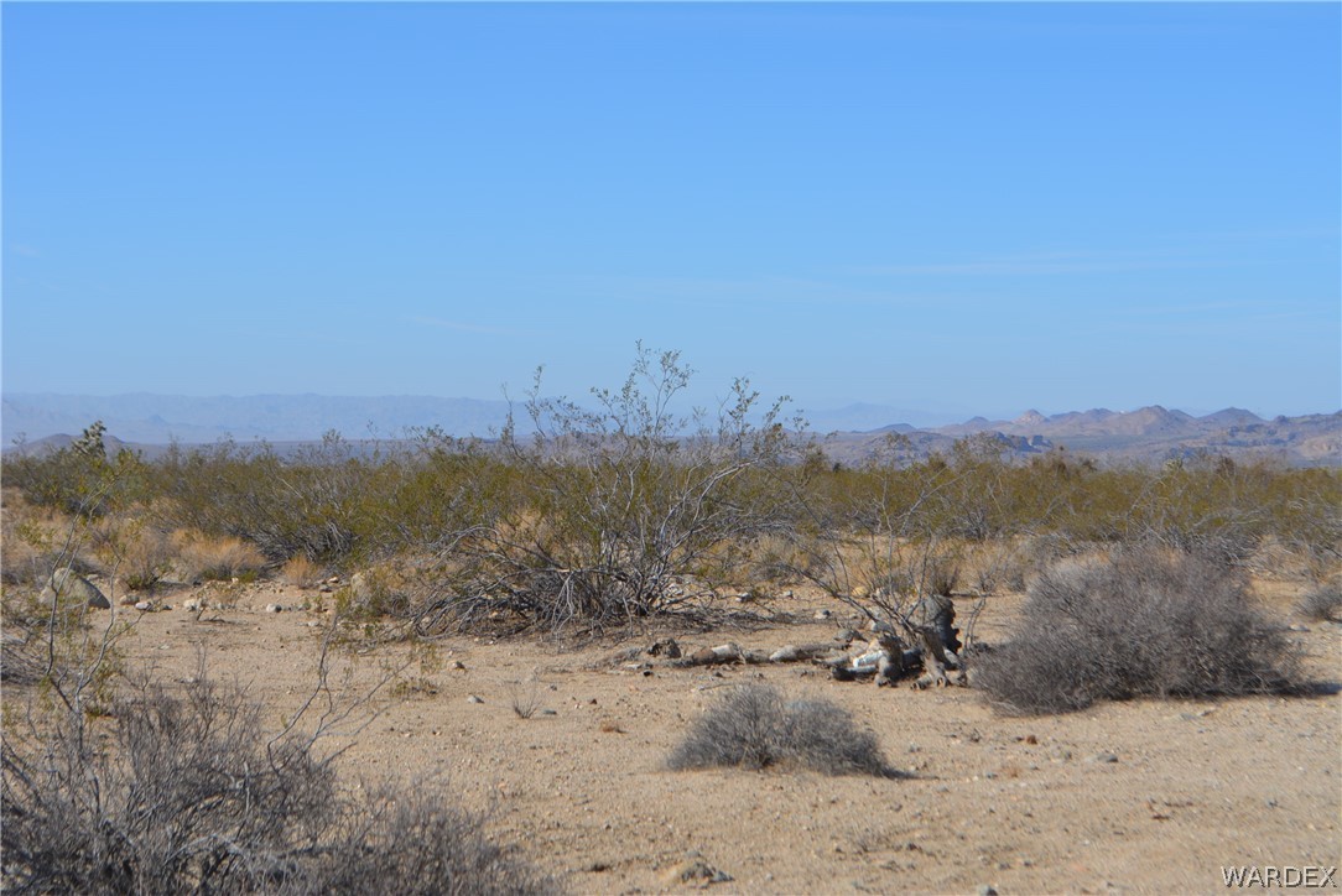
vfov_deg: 16.6
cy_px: 448
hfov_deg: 24.6
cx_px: 671
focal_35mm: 82
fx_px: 3077
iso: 100
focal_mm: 55
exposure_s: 1/320
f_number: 9
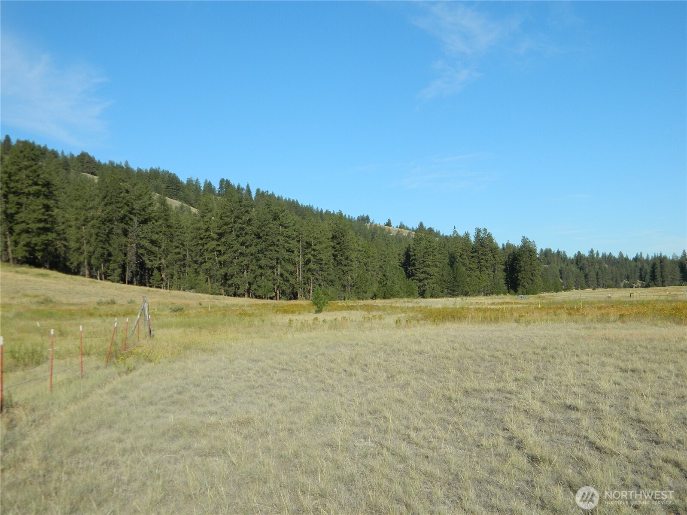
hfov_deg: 45.8
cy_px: 258
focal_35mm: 41
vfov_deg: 35.1
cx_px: 344
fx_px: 814
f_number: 9.8
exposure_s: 1/125
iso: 80
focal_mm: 7.3
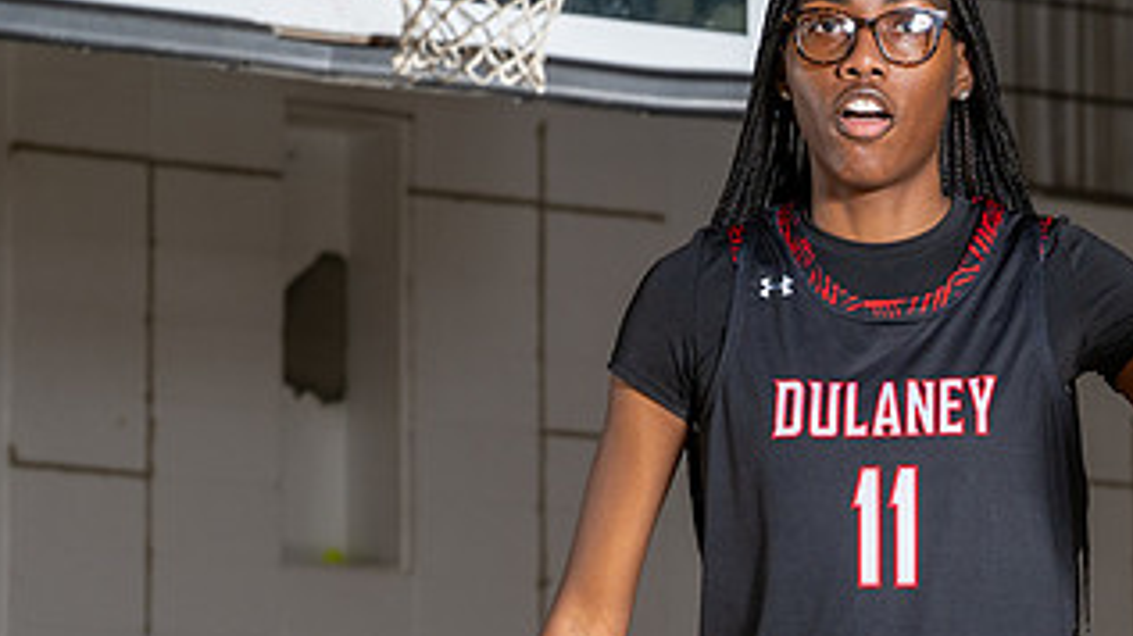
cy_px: 841
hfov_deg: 8.5
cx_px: 1091
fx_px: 7568
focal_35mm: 252
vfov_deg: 4.8
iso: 80
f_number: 5
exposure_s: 1/200
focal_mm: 70
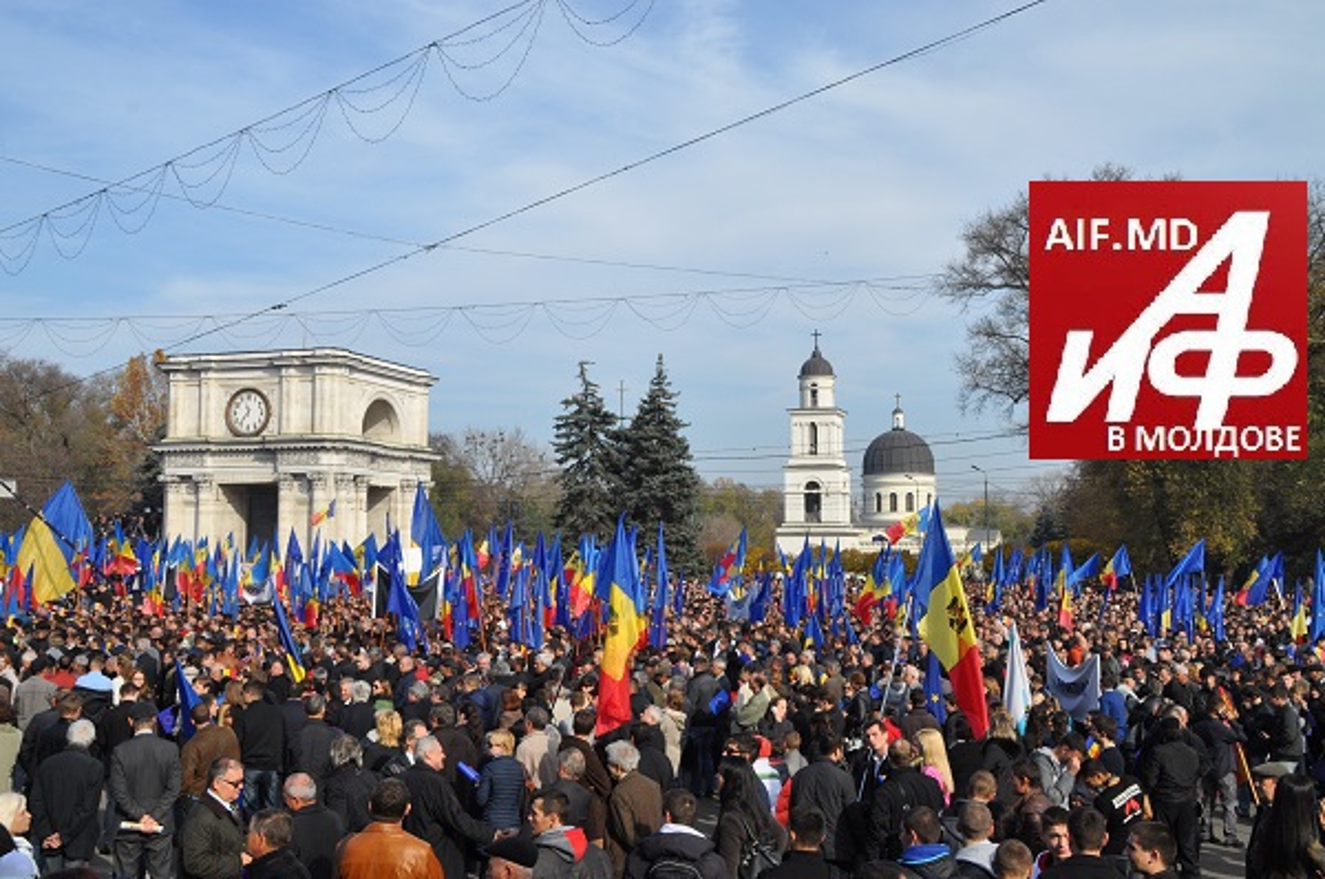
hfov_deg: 51.4
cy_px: 440
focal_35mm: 38
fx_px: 1378
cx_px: 662
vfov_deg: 35.4
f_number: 13
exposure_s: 1/640
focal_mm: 25
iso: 640
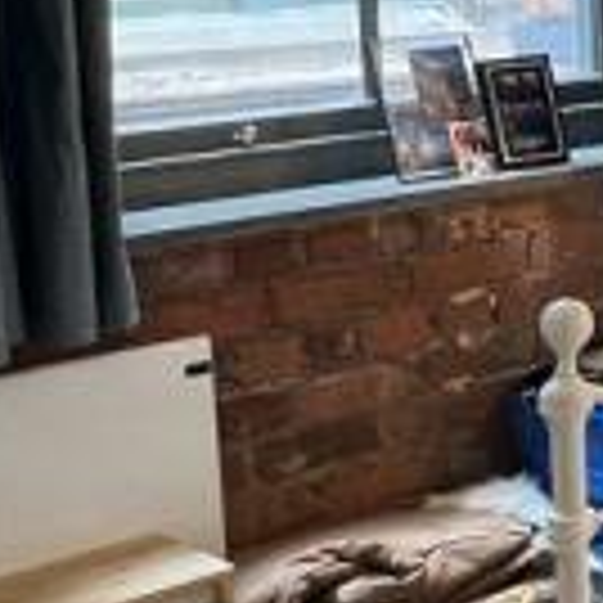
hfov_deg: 15.9
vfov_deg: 19.5
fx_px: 1734
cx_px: 1170
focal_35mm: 88
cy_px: 108
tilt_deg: -7.3
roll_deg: -0.1
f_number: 1.8
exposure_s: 1/50
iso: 160
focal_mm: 1.57
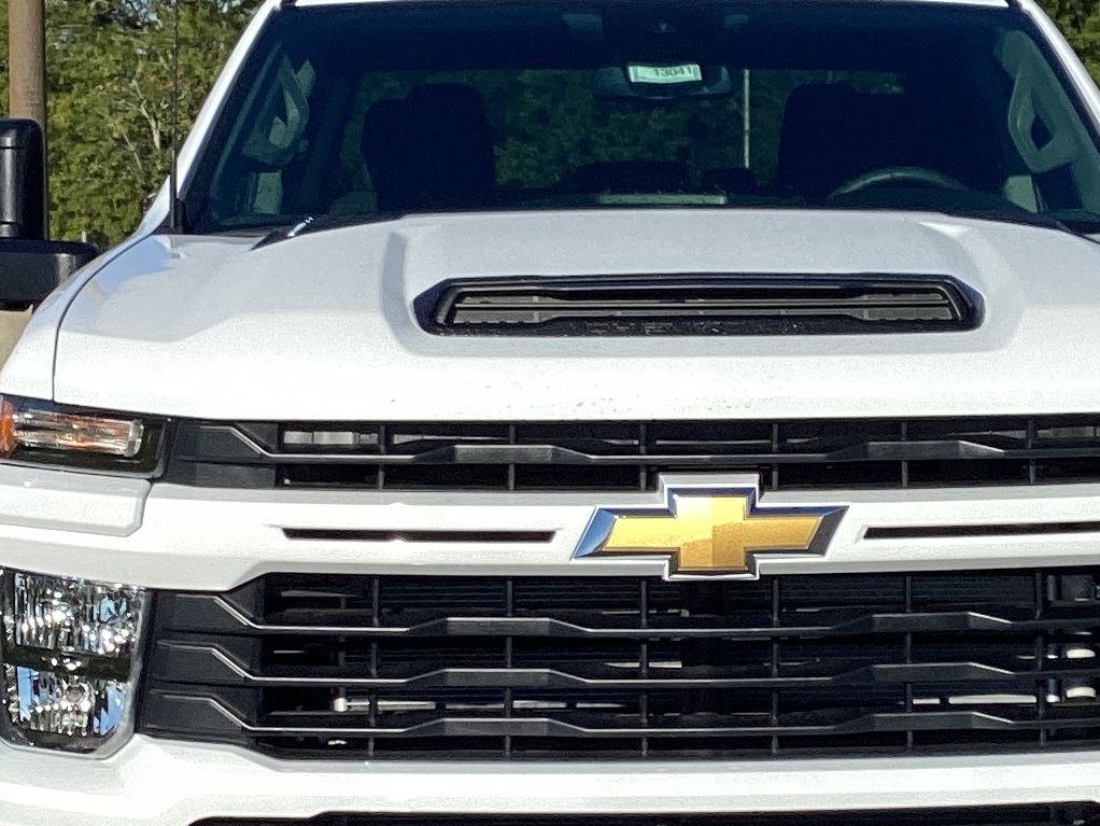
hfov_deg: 19.8
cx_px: 732
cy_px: 475
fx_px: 3147
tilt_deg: -4.2
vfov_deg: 14.9
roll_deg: +0.0
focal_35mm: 99
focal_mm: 3.3
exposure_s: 1/1508
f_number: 2.4
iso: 25
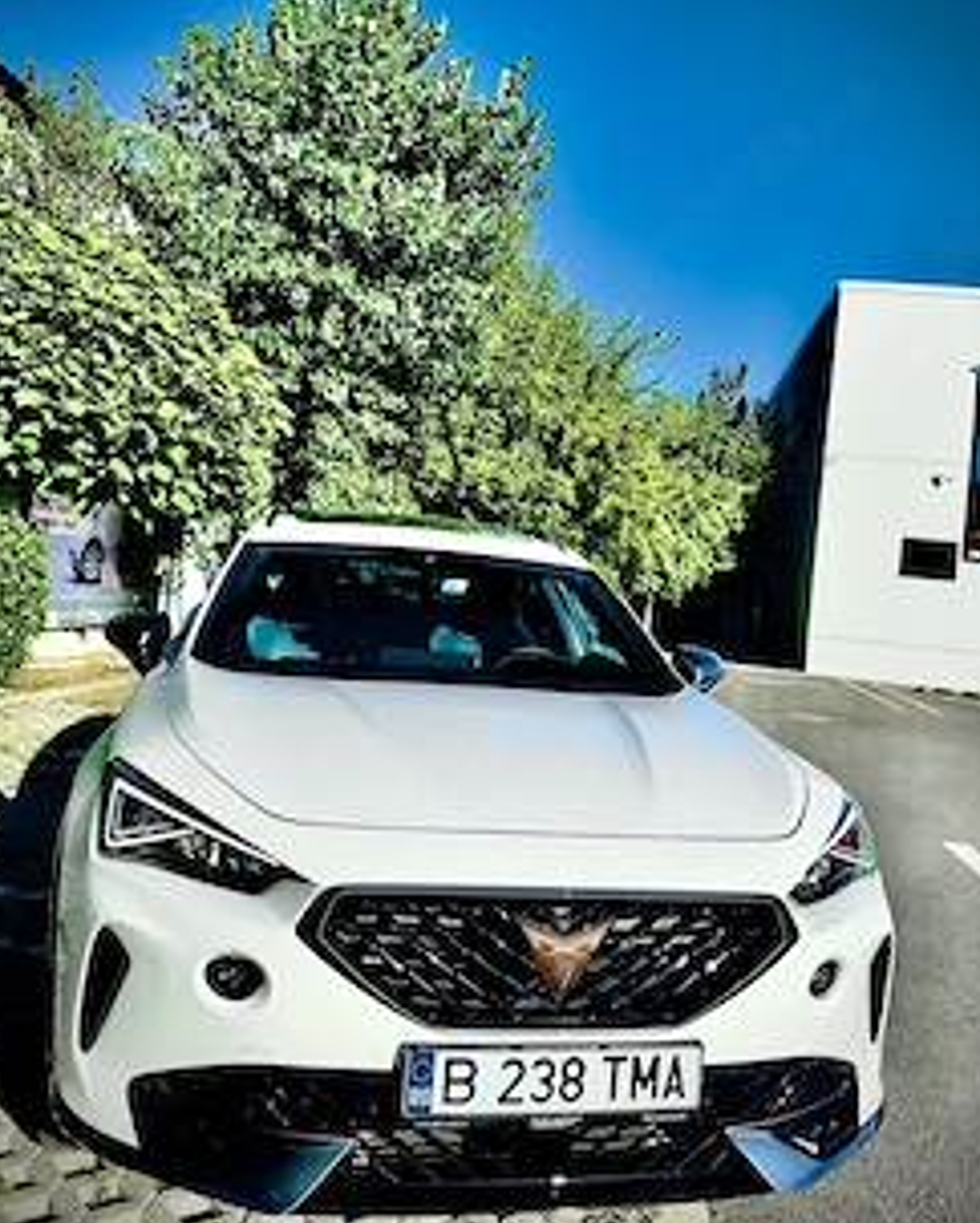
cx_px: 514
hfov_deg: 47.1
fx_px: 1123
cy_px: 543
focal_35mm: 31
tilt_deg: +2.5
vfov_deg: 57.0
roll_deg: -6.2
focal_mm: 6.76
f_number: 1.78
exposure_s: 1/5128
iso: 64
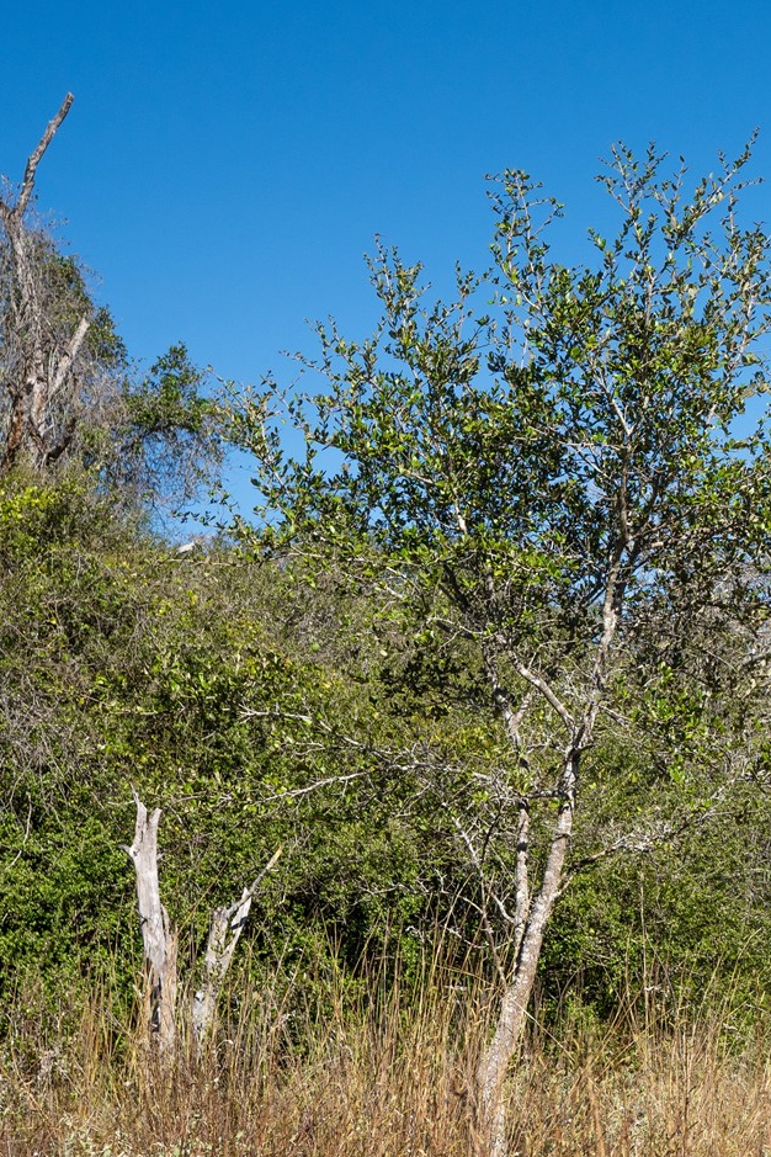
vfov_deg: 25.1
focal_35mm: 81
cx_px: 1176
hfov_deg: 15.5
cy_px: 588
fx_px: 2602
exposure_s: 1/400
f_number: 8
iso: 320
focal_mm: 35
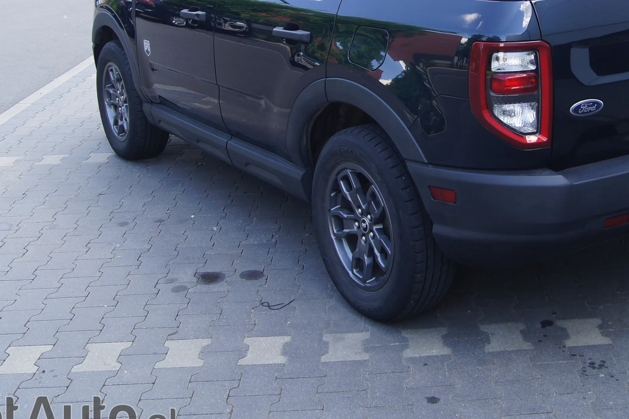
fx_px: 960
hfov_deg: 35.6
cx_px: 458
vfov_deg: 24.1
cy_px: 66
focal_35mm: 55
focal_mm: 20
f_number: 5.6
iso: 100
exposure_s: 1/50
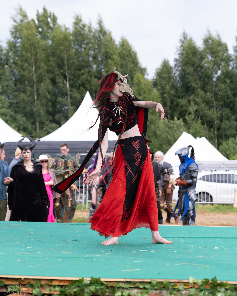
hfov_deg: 16.4
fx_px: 824
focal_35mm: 94
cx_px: 118
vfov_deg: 20.4
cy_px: 128
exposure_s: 1/1250
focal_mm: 55
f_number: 3.6
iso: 250
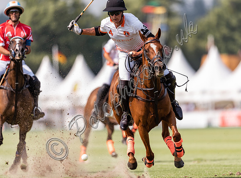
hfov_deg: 3.7
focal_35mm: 535
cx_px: 133
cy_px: 89
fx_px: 3708
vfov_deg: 2.8
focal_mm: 500
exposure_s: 1/2000
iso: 320
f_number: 4
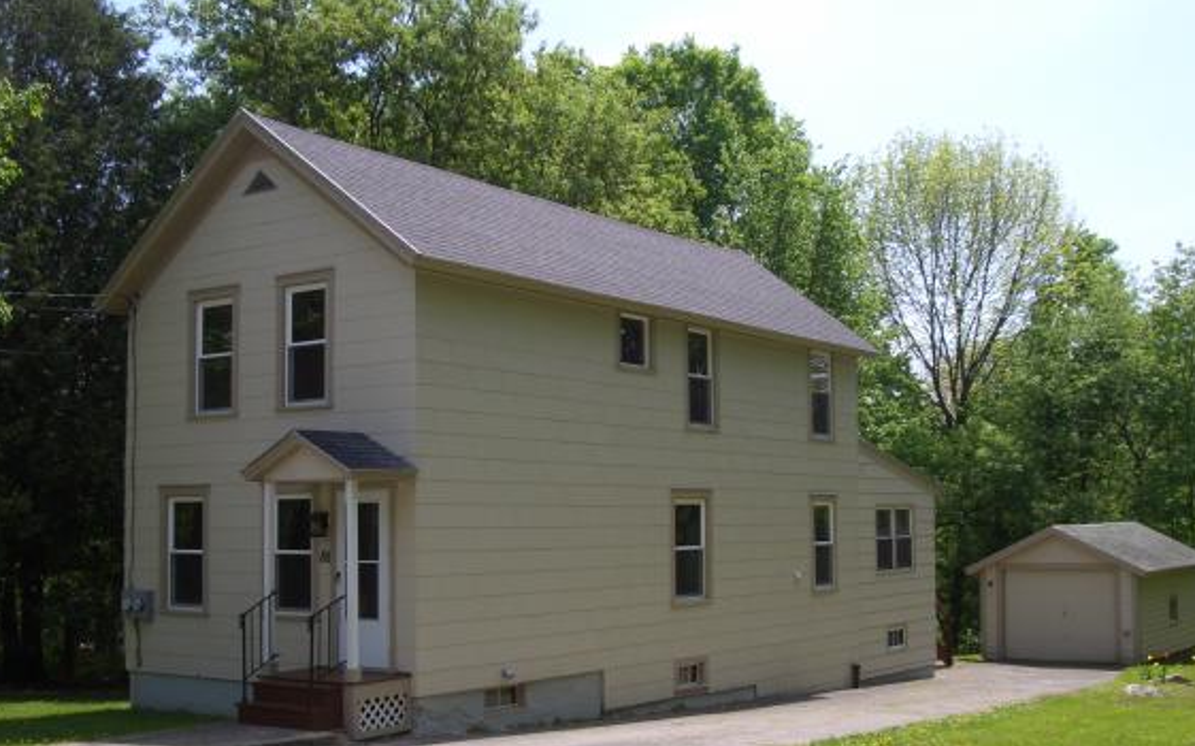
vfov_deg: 28.5
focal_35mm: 45
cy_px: 428
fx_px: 1465
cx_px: 607
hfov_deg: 44.4
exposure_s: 1/250
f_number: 4.6
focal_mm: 6.8
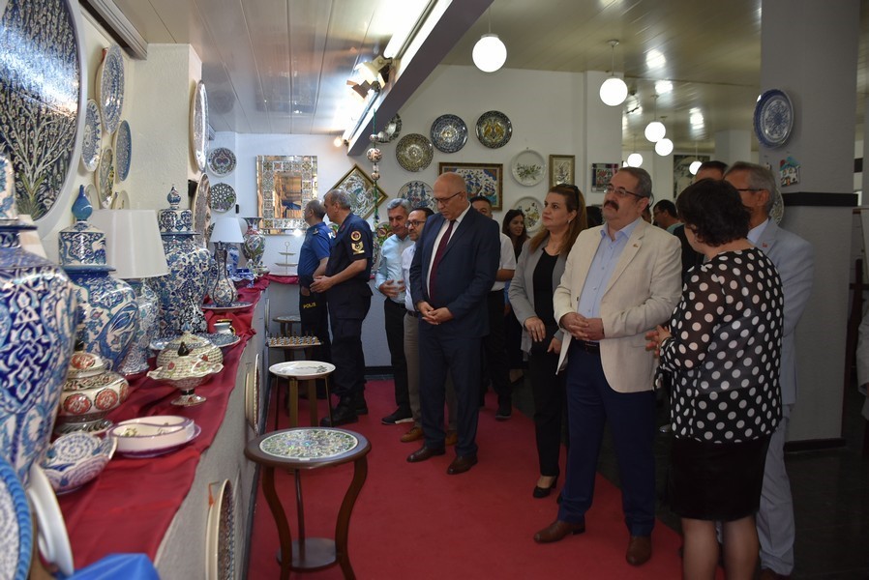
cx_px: 434
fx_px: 652
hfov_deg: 67.3
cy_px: 290
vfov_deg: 48.0
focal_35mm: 27
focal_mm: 18
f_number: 3.5
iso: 400
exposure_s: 1/60
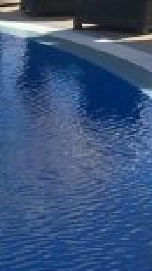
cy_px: -19
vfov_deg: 13.0
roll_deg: +1.4
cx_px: -96
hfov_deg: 7.3
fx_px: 1170
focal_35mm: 163
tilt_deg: -4.5
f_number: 2.2
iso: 32
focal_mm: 4.15
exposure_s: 1/2825
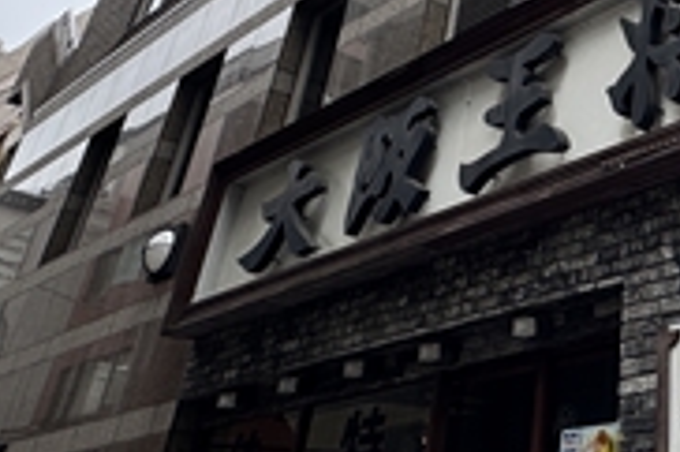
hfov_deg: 35.4
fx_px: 906
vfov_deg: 25.6
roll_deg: +3.3
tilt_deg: +36.7
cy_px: -64
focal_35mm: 48
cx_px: 744
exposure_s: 1/260
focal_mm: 2.22
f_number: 2.2
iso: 40
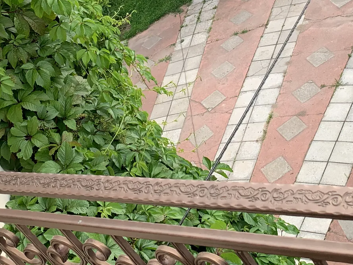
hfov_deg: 27.8
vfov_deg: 20.2
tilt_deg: -25.4
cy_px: -17
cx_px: 185
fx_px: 714
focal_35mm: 70
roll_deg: +30.0
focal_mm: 4.25
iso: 25
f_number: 1.8
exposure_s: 1/214
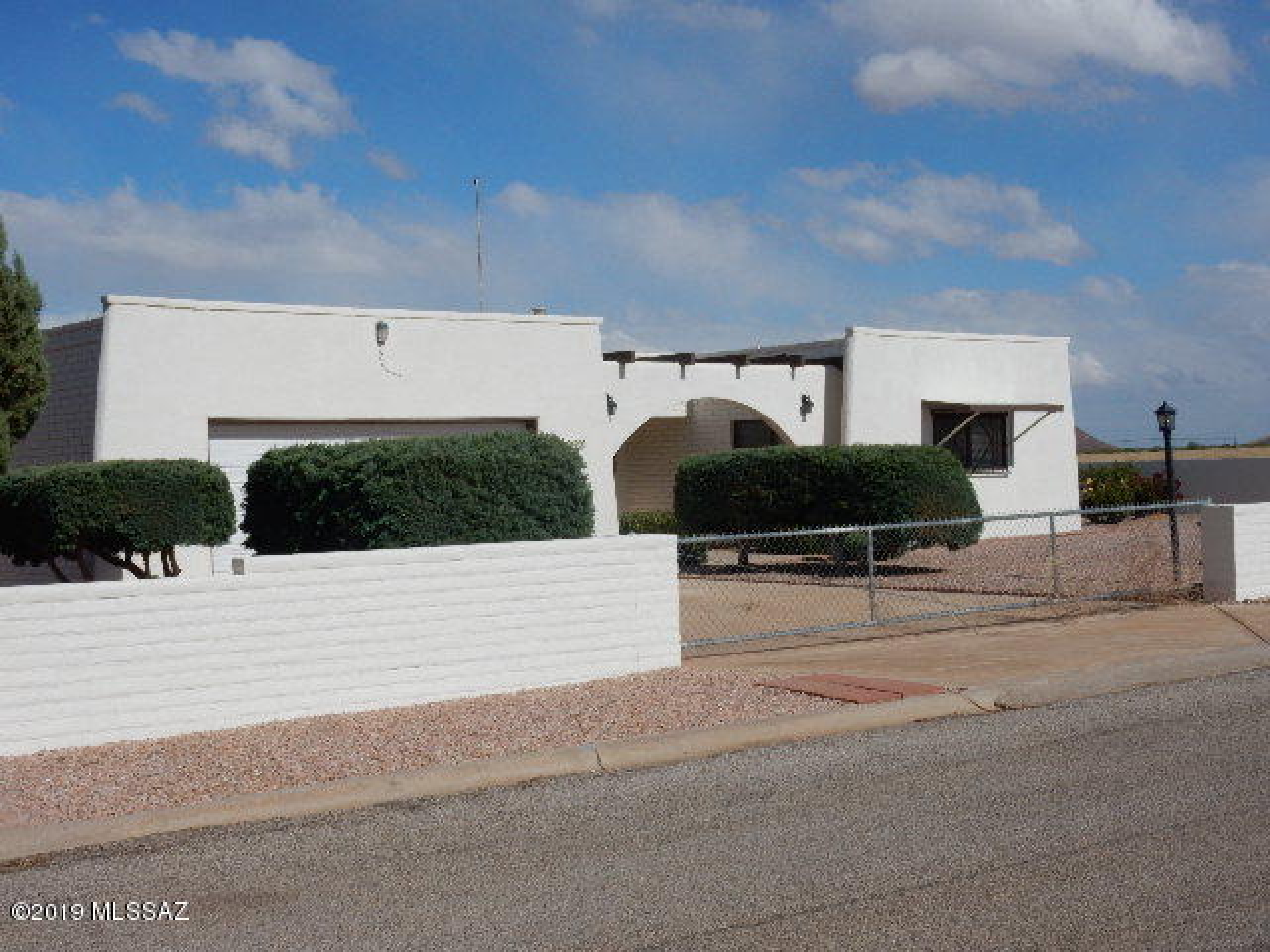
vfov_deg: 28.6
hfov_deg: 37.5
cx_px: 635
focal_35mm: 51
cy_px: 476
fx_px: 1871
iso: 125
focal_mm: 9
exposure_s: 1/2000
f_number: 5.6
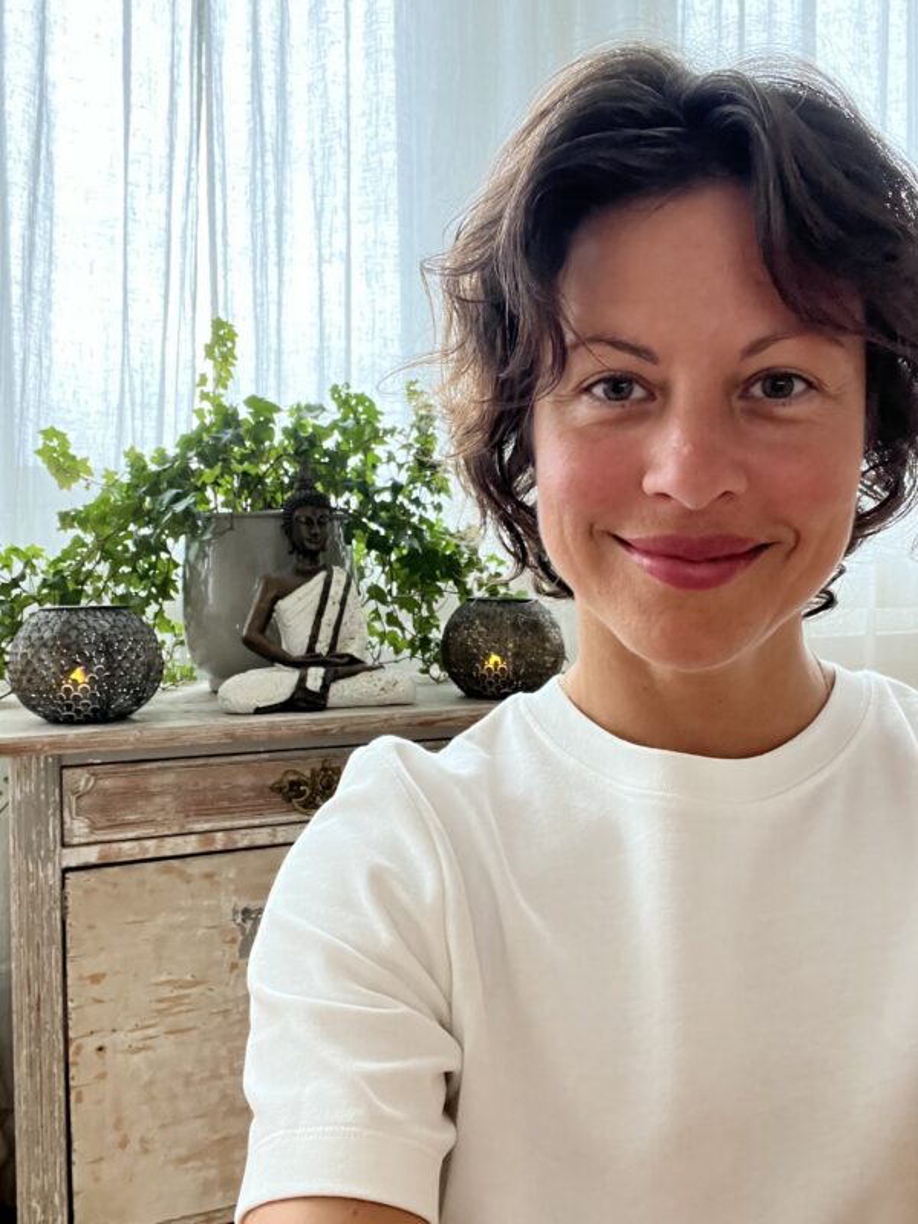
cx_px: 459
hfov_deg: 46.8
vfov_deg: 60.0
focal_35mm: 30
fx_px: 1061
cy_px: 612
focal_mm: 2.71
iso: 400
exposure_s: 1/58
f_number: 2.2
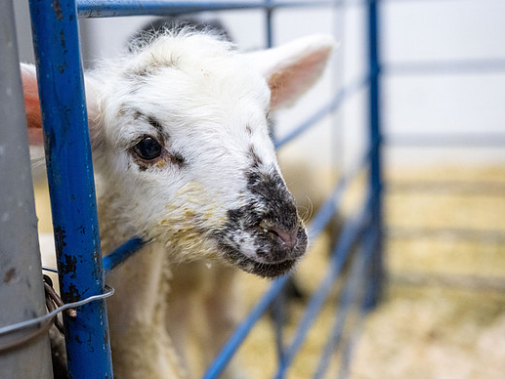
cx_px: 196
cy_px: 170
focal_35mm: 54
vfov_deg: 27.0
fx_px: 788
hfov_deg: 35.4
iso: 2500
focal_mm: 43
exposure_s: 1/250
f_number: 3.5
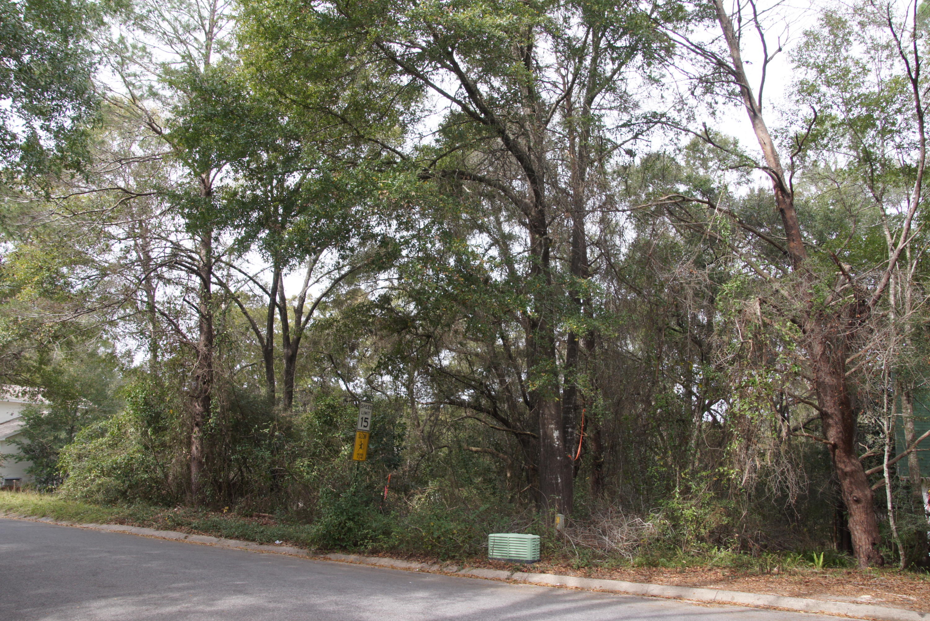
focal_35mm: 27
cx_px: 465
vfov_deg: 48.0
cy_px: 310
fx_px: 698
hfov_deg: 67.4
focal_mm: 18
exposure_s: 1/80
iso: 200
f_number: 8
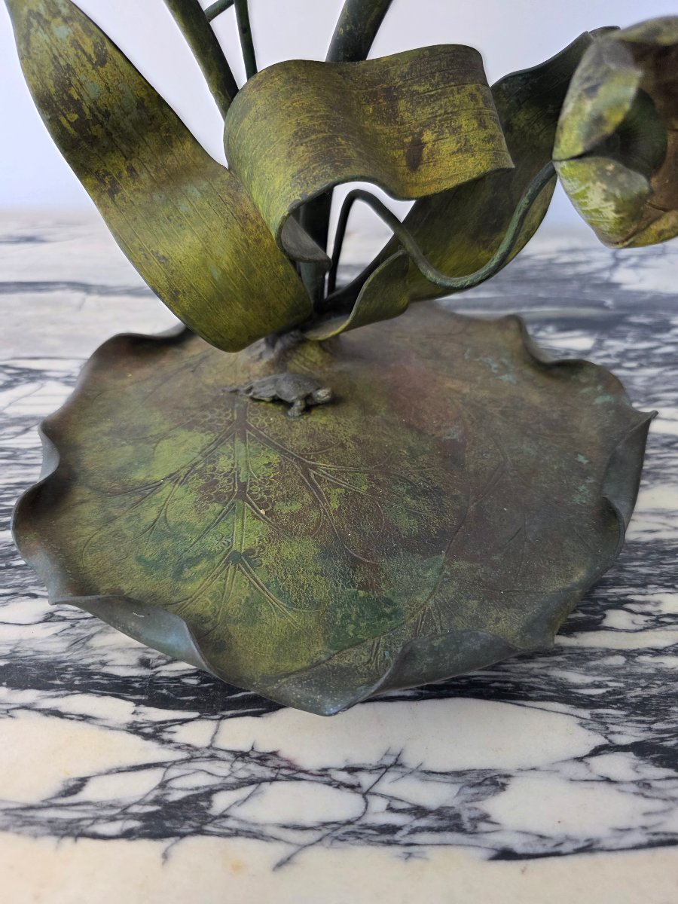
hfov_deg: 58.9
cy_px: 452
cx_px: 339
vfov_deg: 73.9
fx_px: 601
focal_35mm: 23
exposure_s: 1/100
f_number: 1.7
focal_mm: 6.3
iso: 250
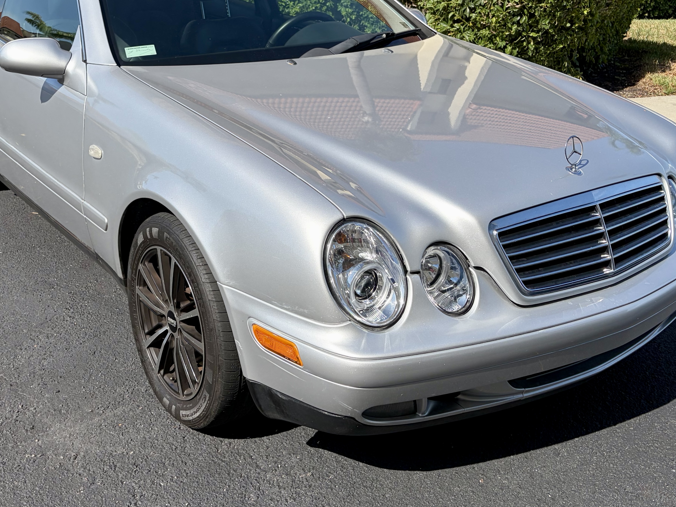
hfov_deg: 51.3
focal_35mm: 36
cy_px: 175
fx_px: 703
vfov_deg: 39.3
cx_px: 333
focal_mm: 5.96
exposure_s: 1/3623
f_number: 1.6
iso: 64
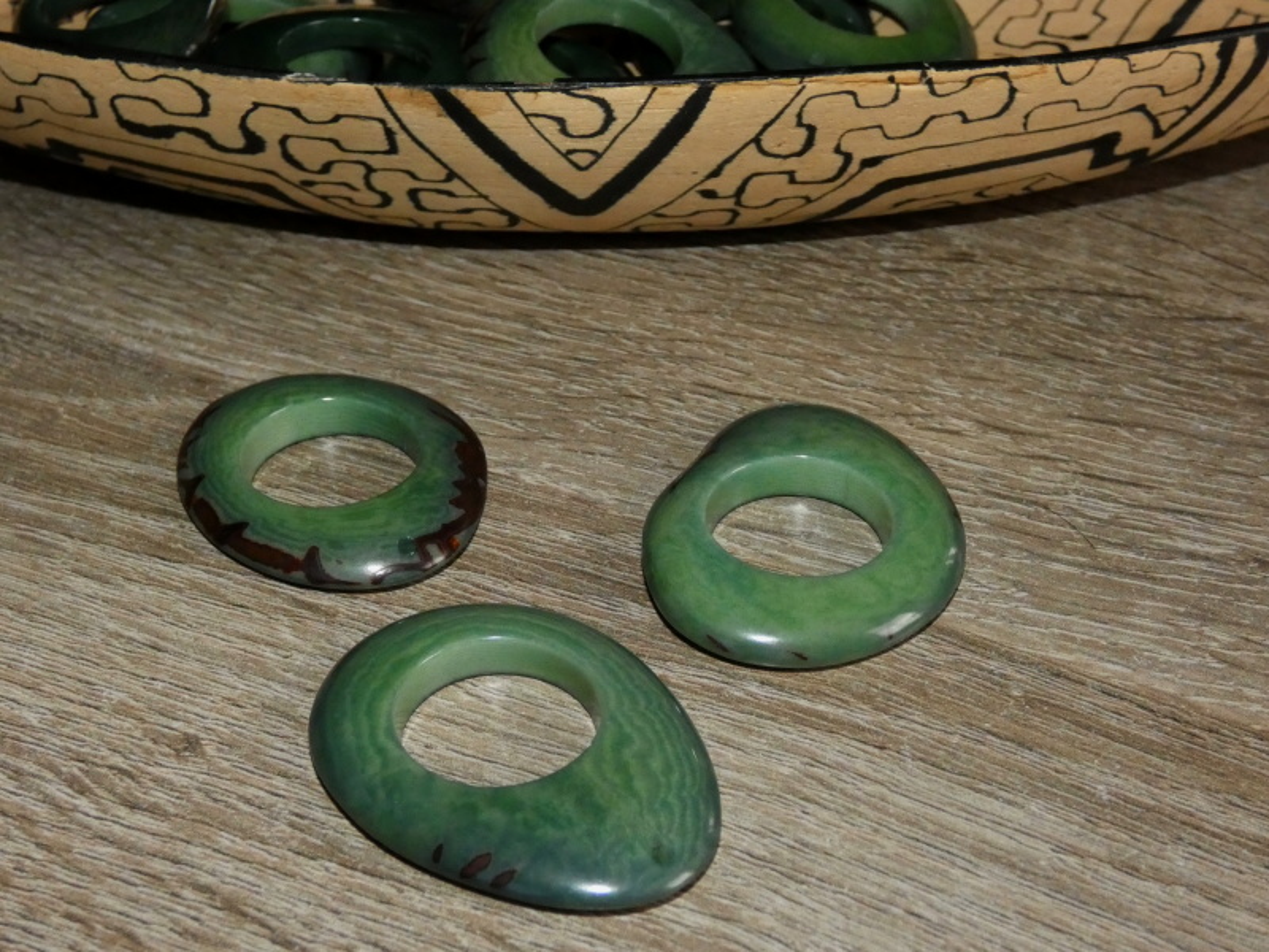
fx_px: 1760
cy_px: 476
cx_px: 634
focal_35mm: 48
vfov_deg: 30.3
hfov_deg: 39.7
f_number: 3.8
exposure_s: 1/60
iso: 800
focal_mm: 8.6
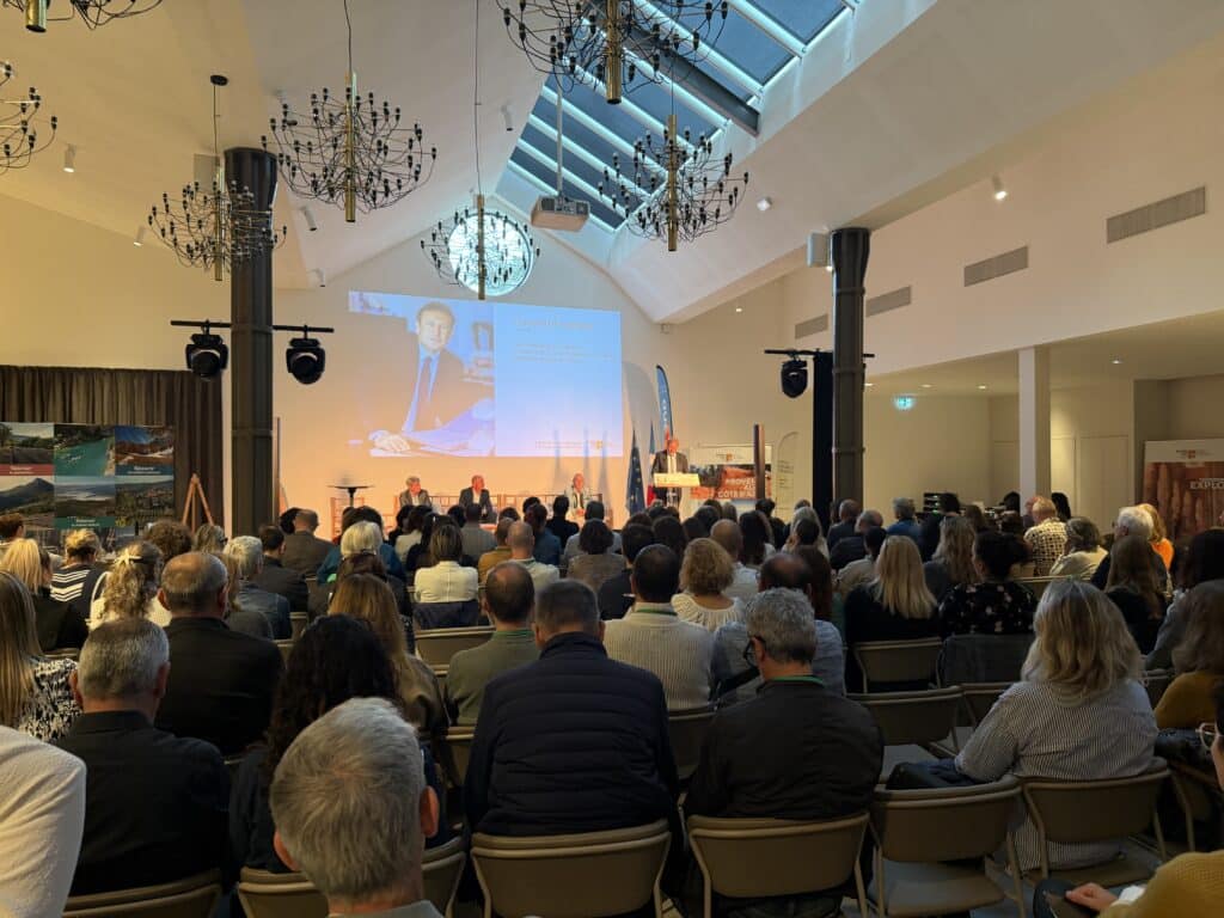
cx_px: 612
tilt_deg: -0.2
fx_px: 849
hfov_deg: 71.6
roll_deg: +0.2
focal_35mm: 24
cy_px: 459
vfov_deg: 56.8
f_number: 1.78
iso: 160
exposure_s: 1/50
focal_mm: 6.76
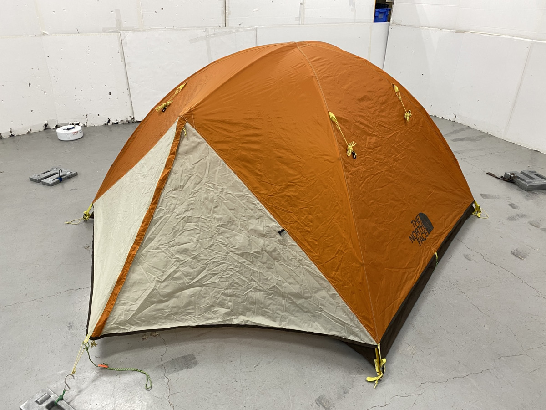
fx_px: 410
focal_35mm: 26
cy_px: 205
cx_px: 273
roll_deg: -0.8
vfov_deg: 53.1
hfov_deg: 67.3
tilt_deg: -28.0
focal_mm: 4.25
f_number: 1.8
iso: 80
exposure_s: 1/50
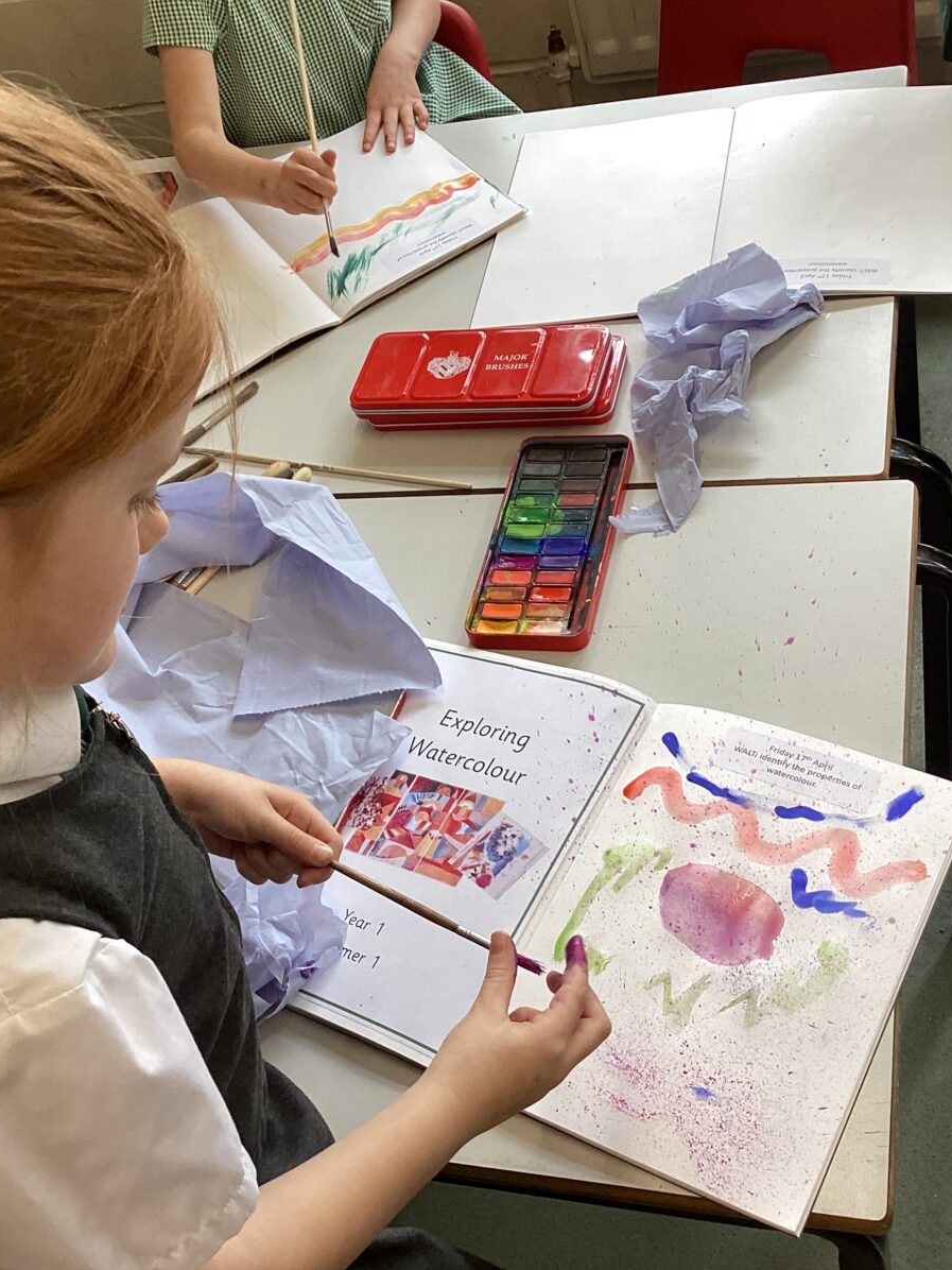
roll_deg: +23.7
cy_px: 627
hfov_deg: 34.3
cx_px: 392
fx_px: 1540
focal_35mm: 42
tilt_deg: -44.9
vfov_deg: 44.8
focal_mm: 3.3
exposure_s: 1/100
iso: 64
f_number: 2.4
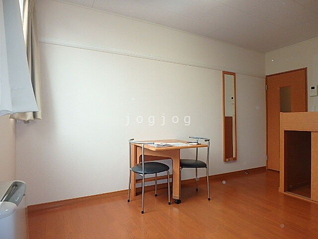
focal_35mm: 21
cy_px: 120
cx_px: 159
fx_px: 193
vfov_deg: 63.4
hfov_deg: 79.0
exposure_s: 1/50
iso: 200
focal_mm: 3.7
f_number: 3.5
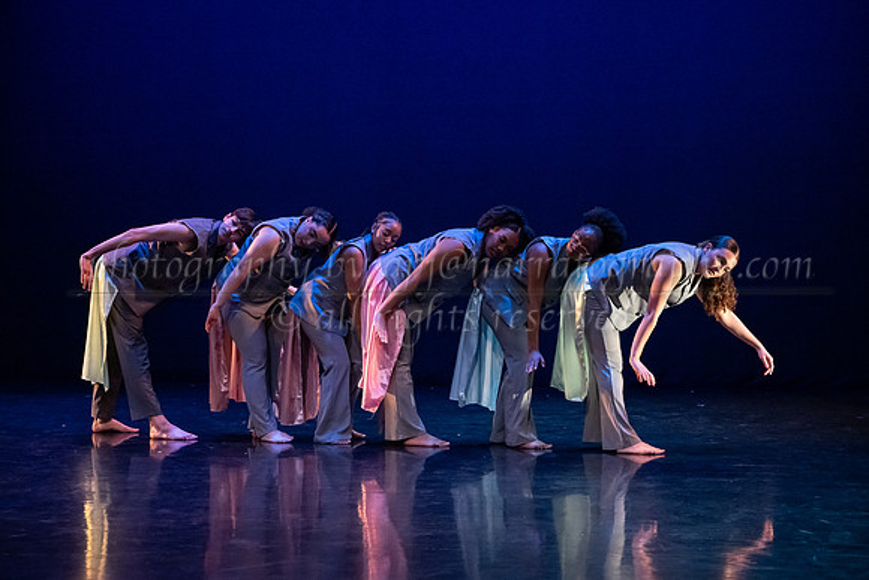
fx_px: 1569
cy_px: 290
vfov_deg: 20.9
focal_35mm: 65
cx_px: 434
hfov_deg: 31.0
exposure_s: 1/400
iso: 6400
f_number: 4.5
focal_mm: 63
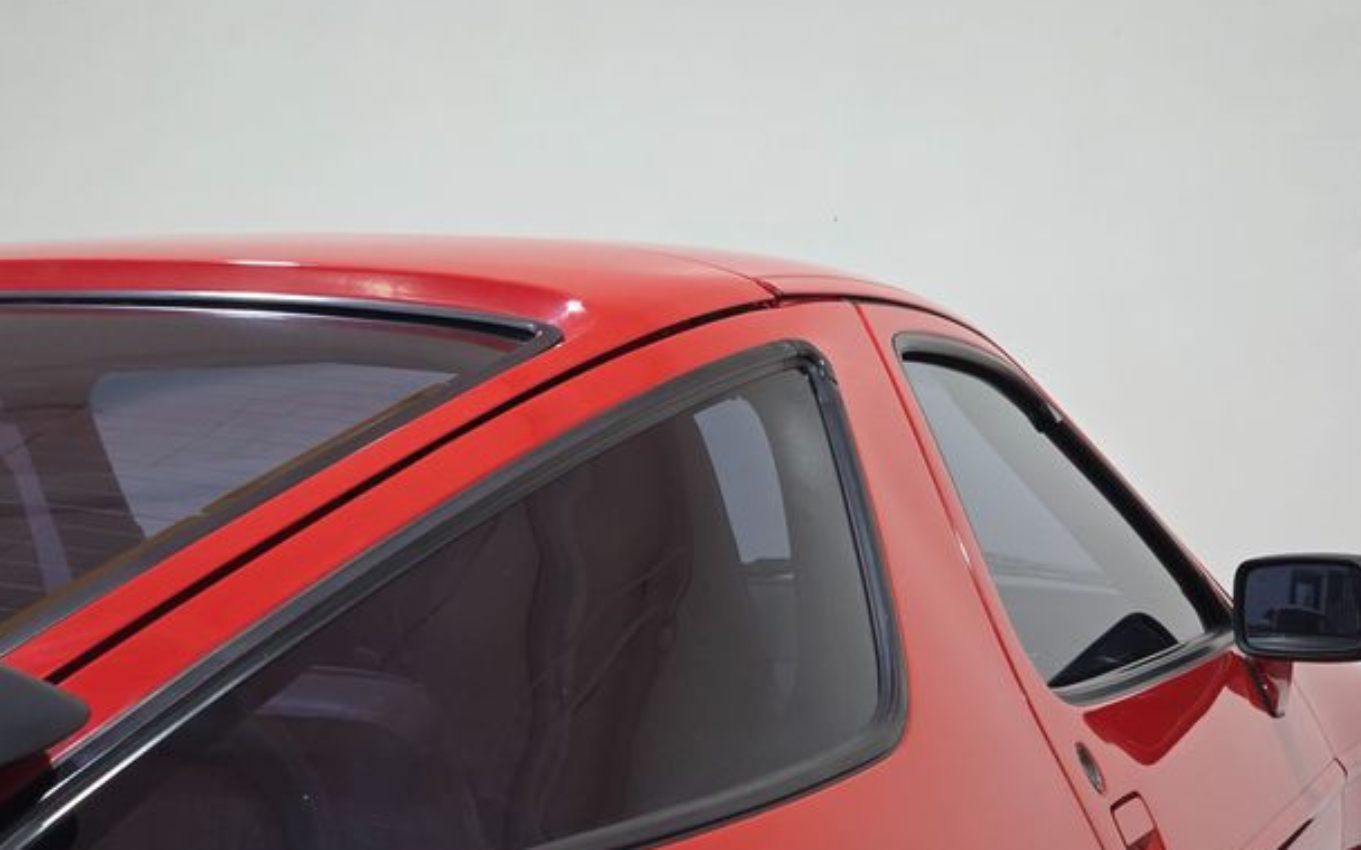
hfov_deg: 26.8
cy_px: 490
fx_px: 2856
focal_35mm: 77
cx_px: 676
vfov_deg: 16.9
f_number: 2.4
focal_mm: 7.9
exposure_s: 1/120
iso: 320
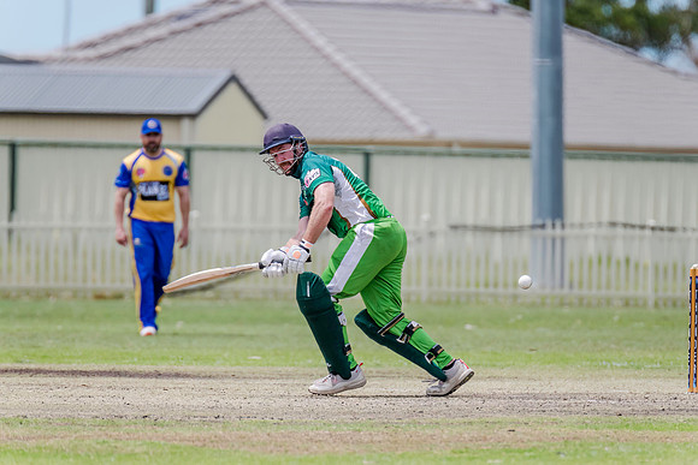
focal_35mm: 609
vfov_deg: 2.3
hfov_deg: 3.4
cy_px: 229
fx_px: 11818
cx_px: 344
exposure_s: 1/2500
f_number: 7.1
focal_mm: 600
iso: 800
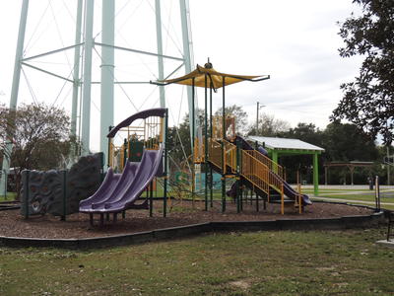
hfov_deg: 46.8
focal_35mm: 40
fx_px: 455
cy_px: 148
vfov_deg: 36.0
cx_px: 197
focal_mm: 7.1
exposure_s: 1/640
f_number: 3.3
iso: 100
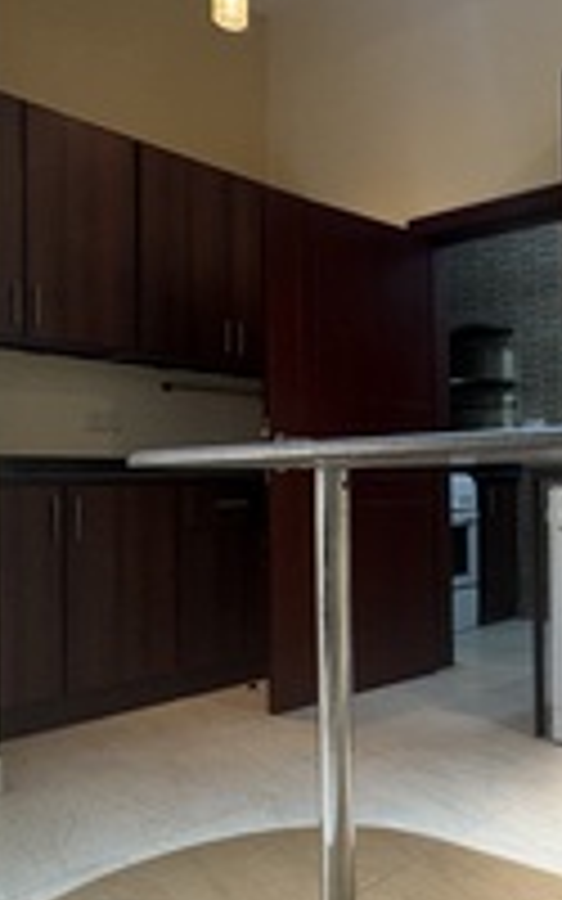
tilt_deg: -0.4
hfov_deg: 34.1
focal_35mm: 34
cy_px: 475
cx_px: 555
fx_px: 833
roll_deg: +0.5
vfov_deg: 56.7
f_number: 2.2
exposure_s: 1/50
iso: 500
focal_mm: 2.22
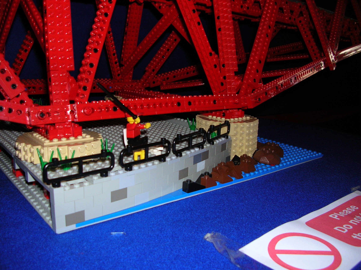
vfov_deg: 40.6
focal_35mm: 35
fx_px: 365
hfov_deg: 52.7
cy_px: 135
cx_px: 180
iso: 50
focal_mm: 5.8
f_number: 2.8
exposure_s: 1/60.1
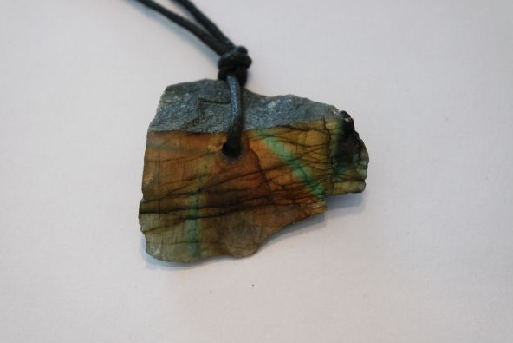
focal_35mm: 78
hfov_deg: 26.0
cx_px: 254
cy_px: 171
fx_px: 1112
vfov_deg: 17.5
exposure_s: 1/80
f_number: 5.6
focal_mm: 50
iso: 1600
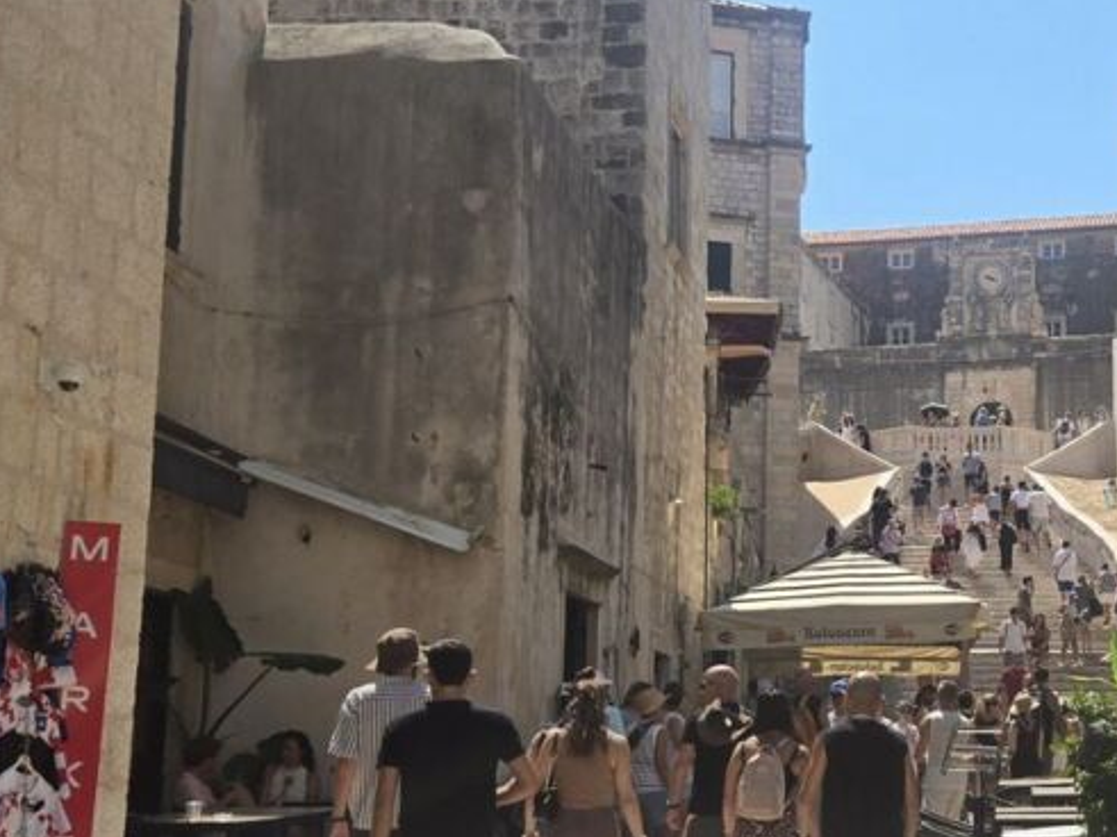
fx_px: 1549
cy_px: 521
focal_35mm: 48
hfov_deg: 36.0
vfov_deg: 30.1
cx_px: 1103
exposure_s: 1/2500
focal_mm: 5.4
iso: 25
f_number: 1.8
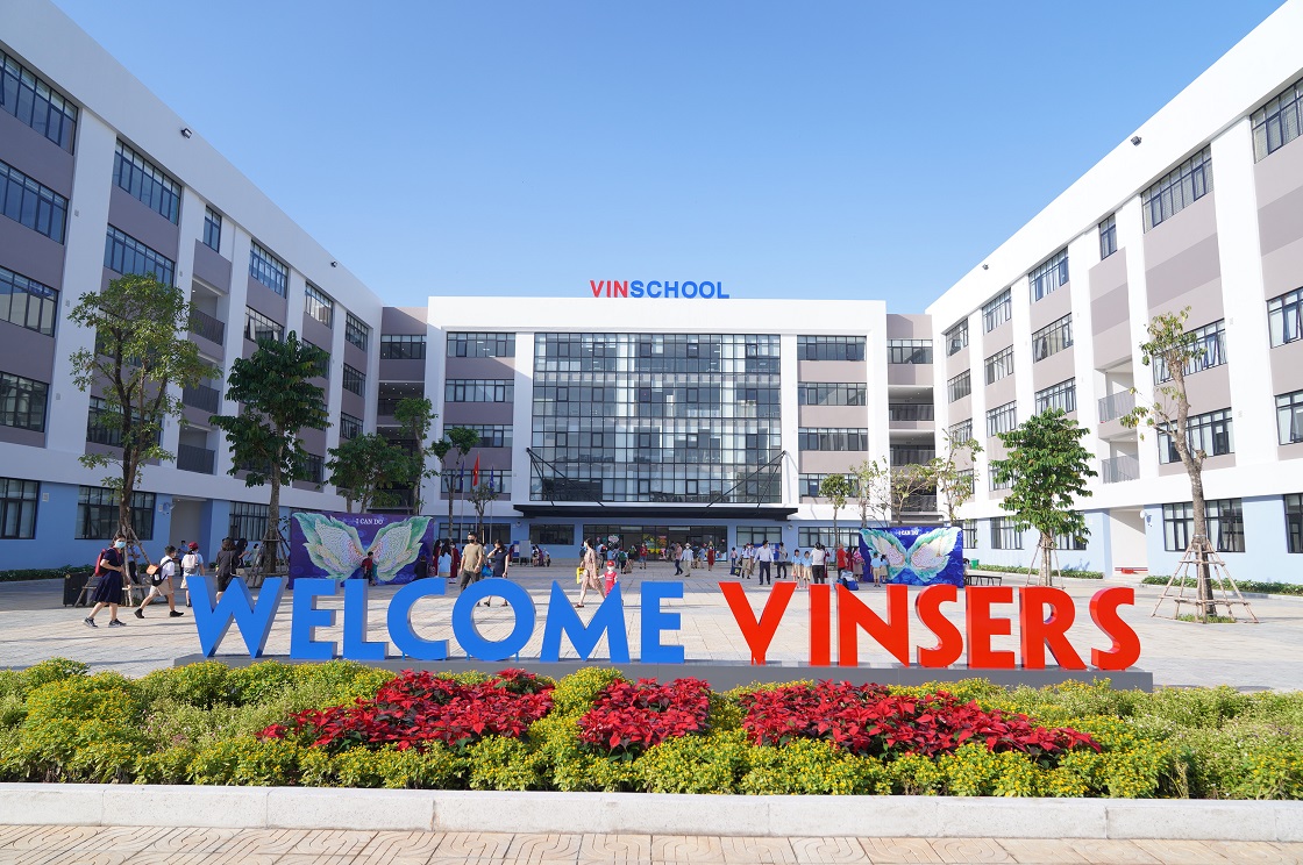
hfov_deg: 73.8
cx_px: 652
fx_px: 868
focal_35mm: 24
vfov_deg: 53.0
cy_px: 432
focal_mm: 24
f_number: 3.5
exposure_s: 1/1250
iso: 200
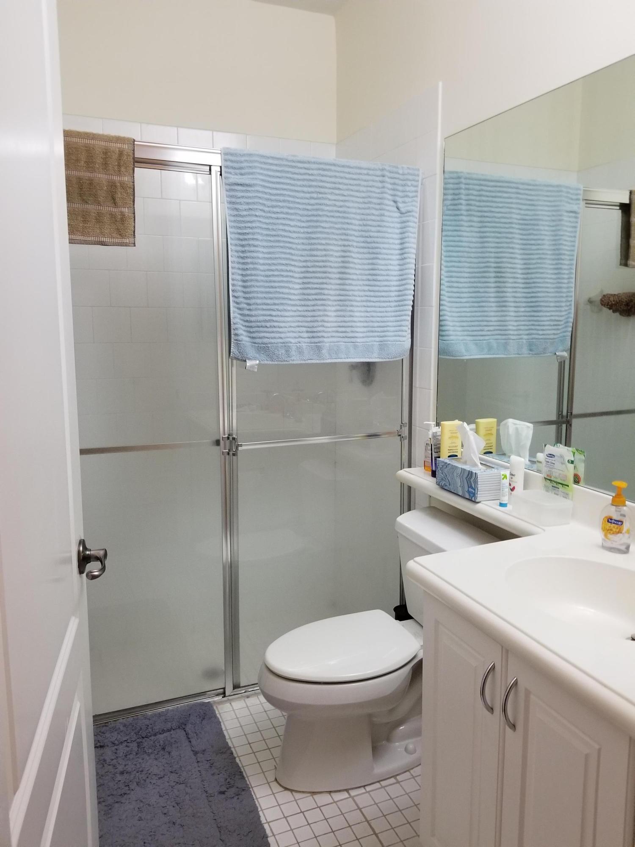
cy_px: 424
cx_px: 318
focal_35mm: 26
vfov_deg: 67.3
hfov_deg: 53.1
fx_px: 636
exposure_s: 1/20
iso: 250
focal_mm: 4.25
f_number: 1.7
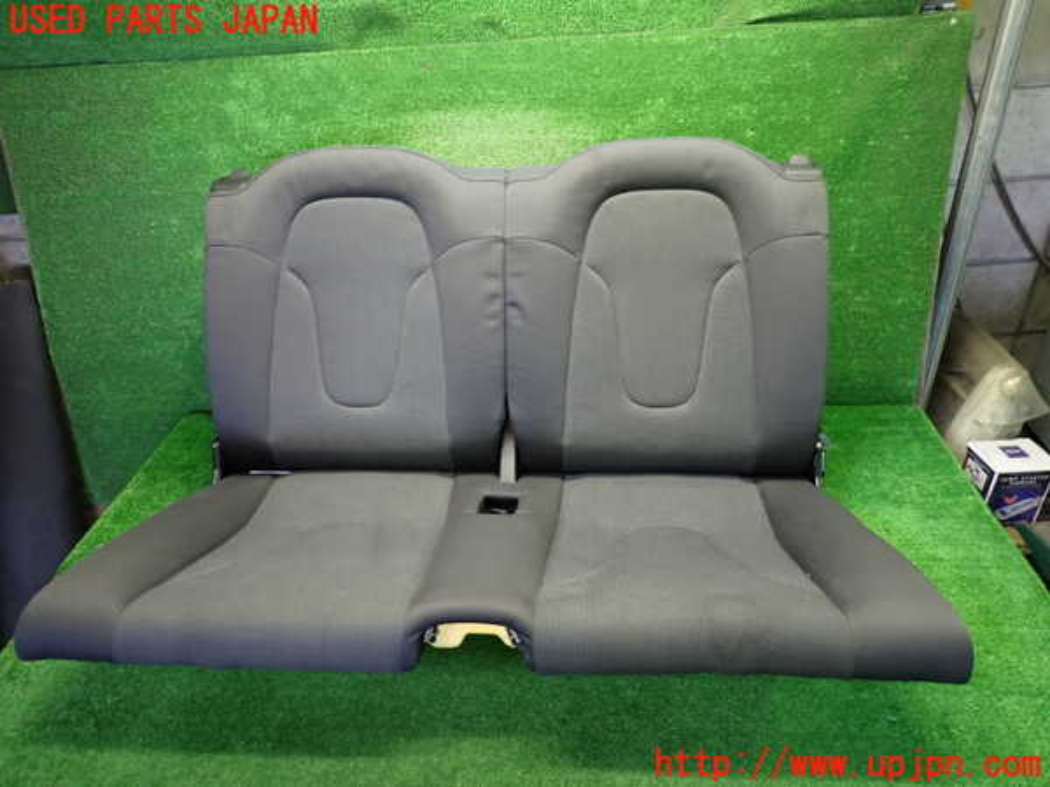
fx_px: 758
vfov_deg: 54.9
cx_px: 525
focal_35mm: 25
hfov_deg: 69.4
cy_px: 394
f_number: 2
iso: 250
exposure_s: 1/30
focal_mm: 4.5
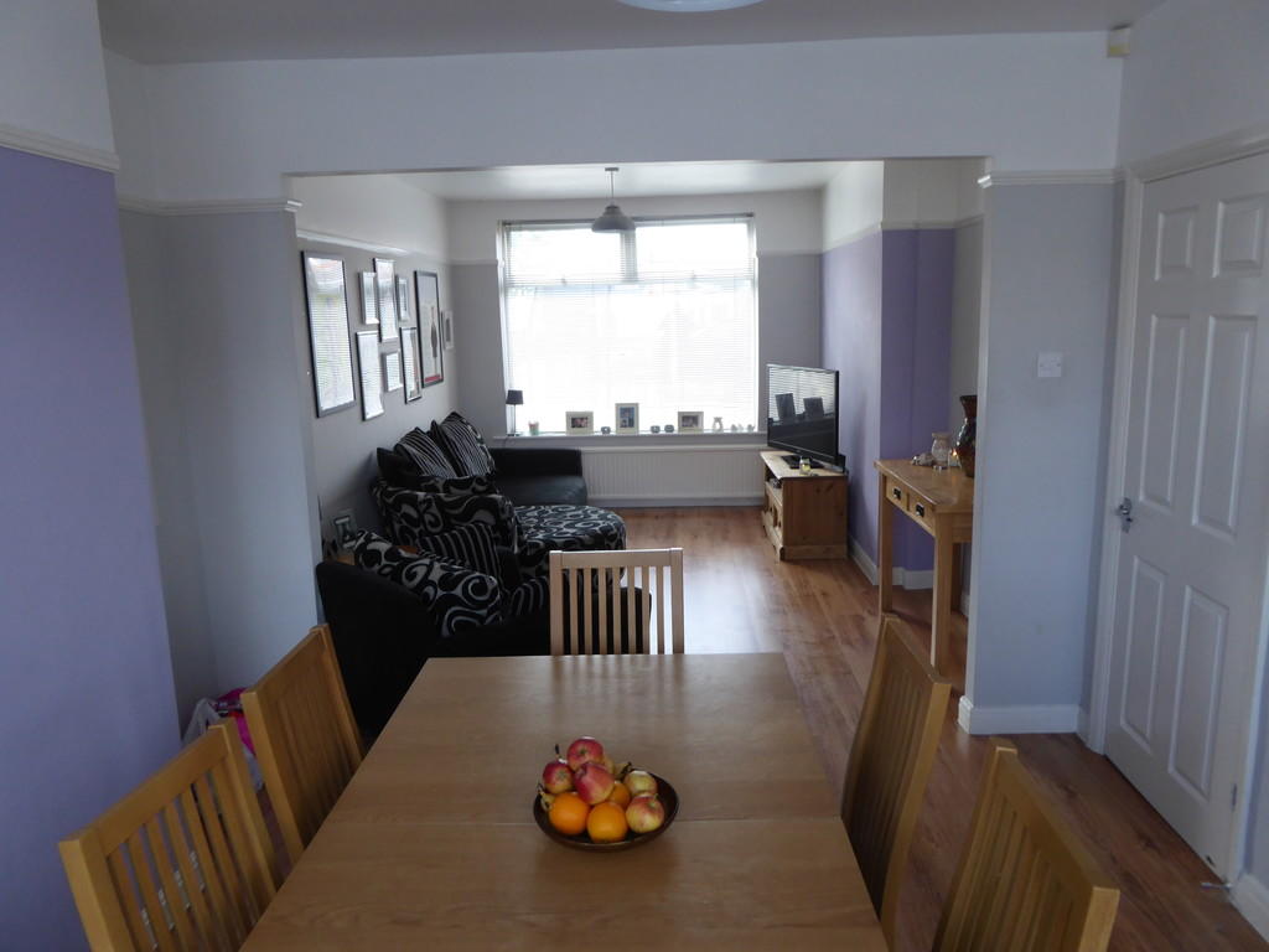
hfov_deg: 71.6
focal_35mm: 24
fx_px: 880
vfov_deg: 56.8
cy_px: 476
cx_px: 634
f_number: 3.3
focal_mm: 4.3
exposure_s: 1/60
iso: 200
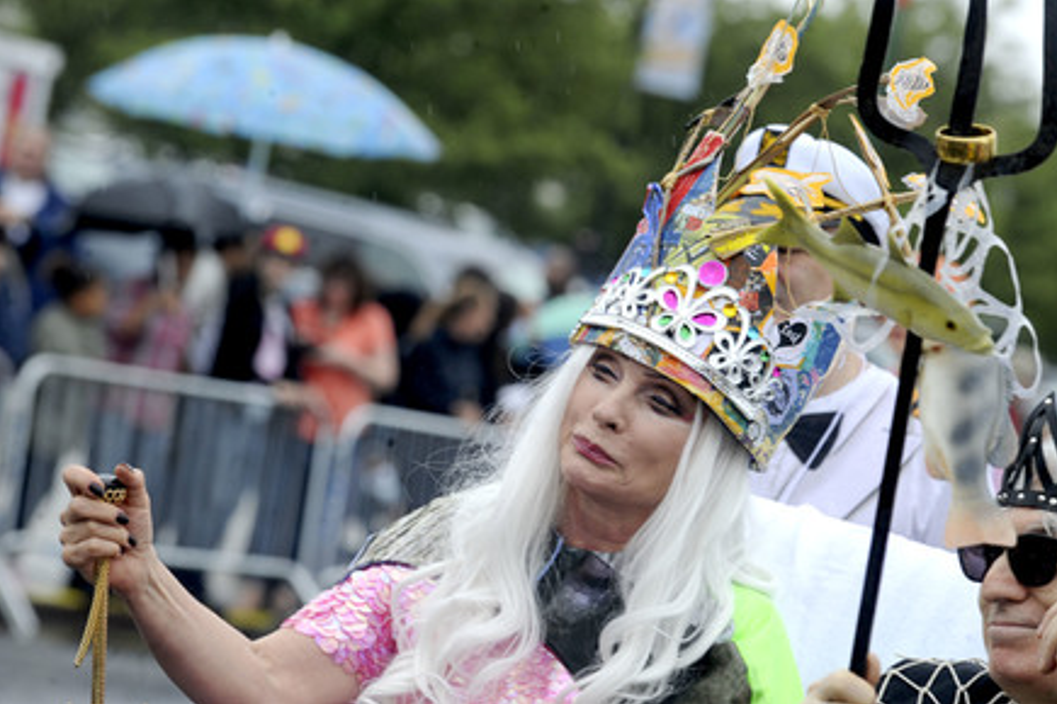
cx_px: 539
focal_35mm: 207
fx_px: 6077
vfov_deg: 6.6
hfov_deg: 9.9
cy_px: 342
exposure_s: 1/400
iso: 640
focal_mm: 200
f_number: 9
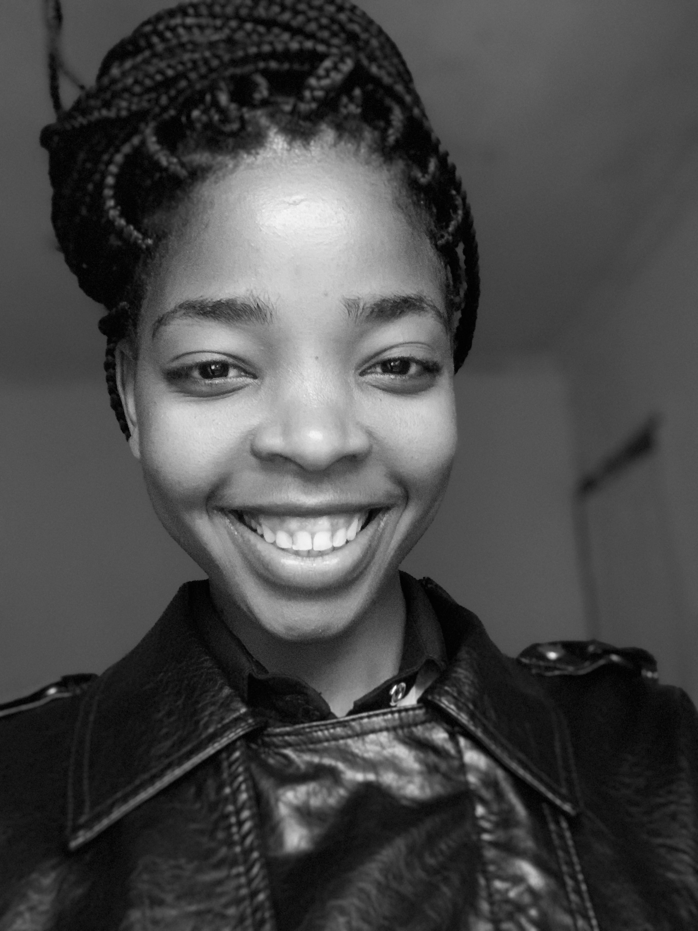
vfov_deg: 56.8
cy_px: 466
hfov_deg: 44.2
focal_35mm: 32
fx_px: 860
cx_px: 349
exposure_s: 1/20
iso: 500
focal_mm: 2.87
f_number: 2.2
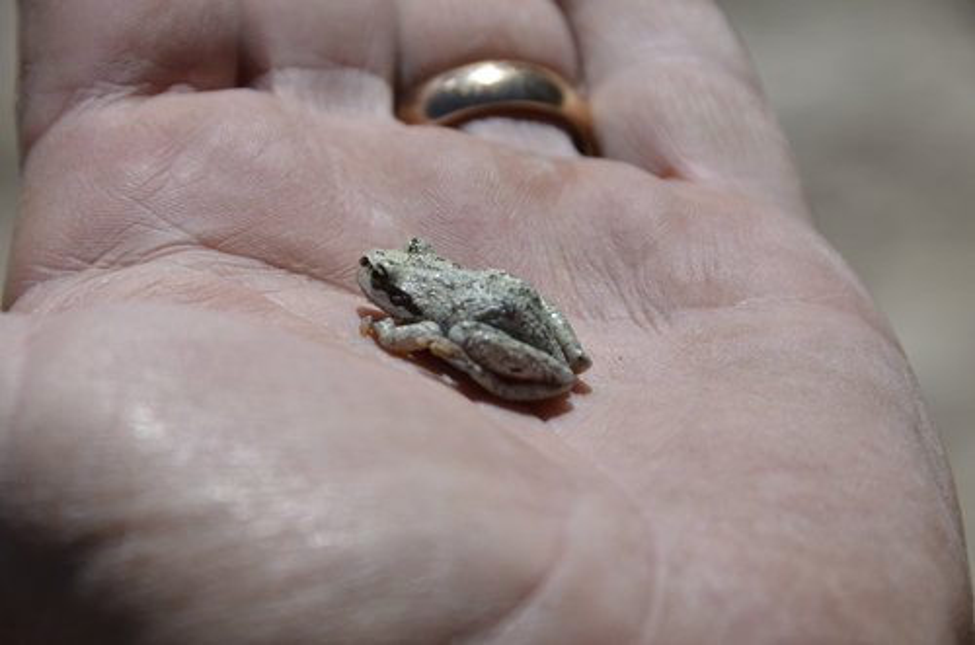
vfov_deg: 4.6
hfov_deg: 6.9
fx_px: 8107
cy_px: 322
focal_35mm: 300
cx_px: 488
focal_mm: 200
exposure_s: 1/1600
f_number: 10
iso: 800
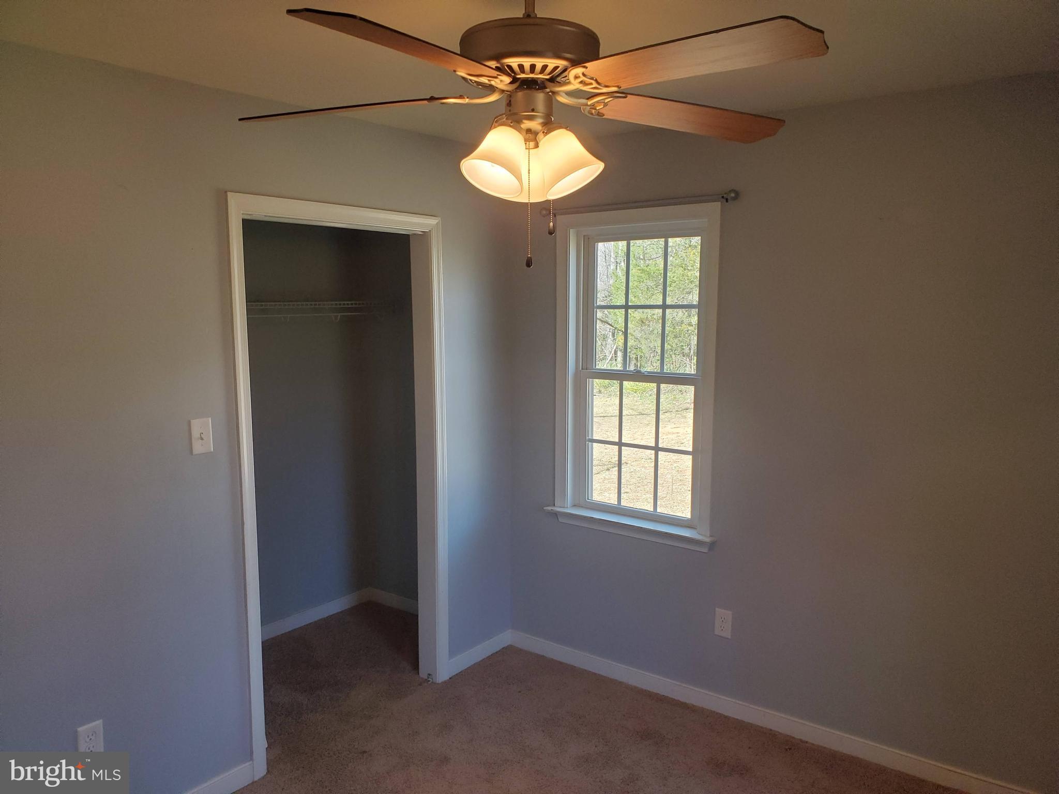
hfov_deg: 67.3
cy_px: 397
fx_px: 795
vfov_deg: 53.1
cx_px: 530
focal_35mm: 26
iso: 200
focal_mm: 4.3
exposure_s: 1/120
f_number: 2.4
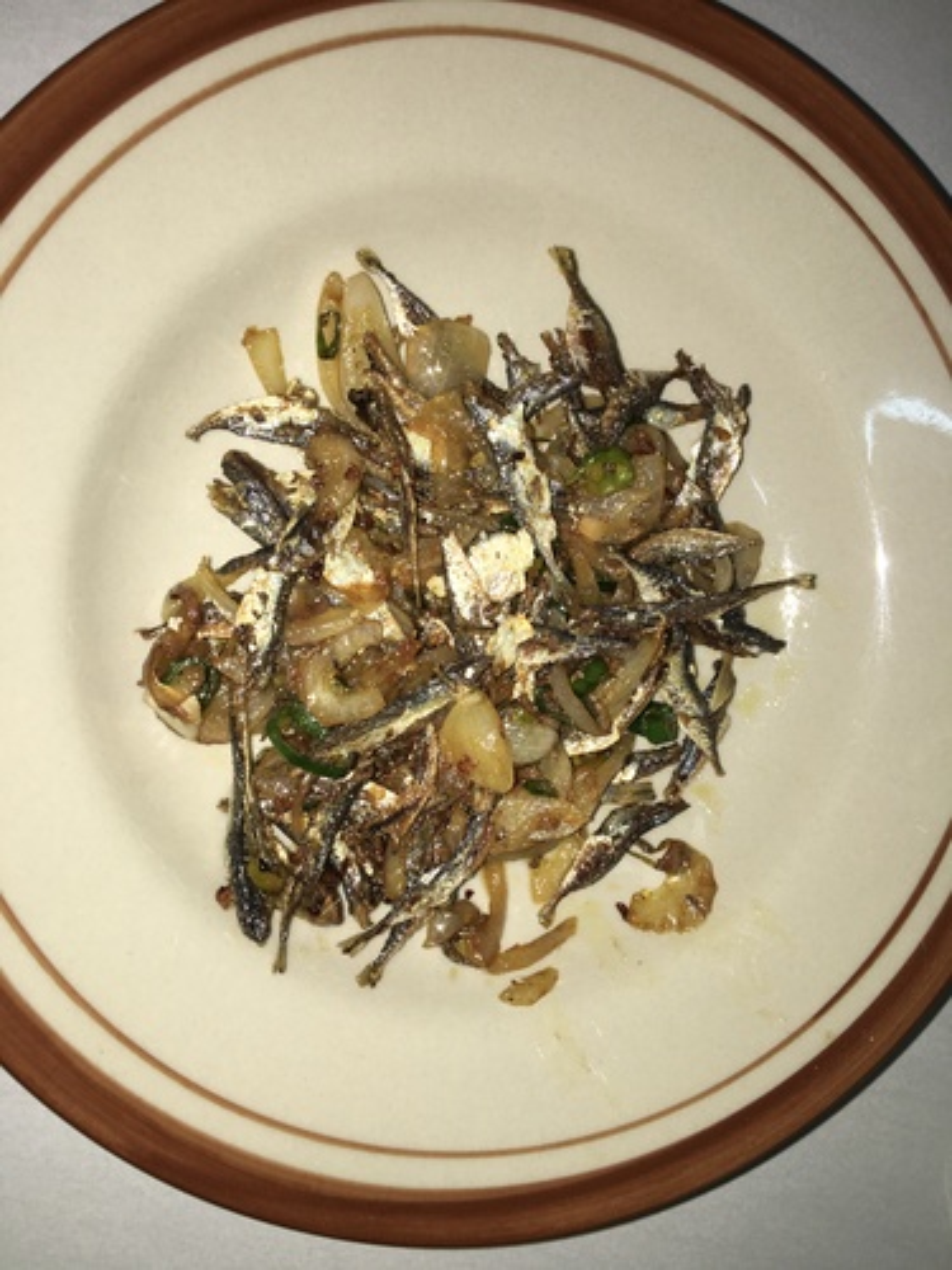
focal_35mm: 29
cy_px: 635
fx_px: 1063
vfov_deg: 61.7
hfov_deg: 48.2
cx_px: 476
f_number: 2.2
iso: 25
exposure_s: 1/65
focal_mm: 4.15
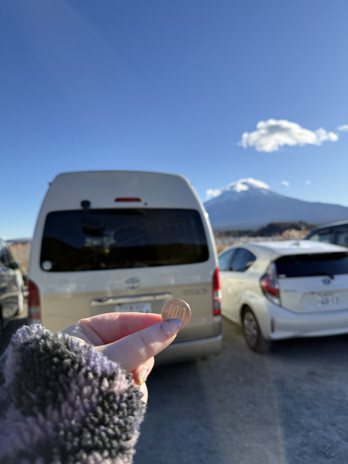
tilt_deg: +2.1
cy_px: 232
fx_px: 322
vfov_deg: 71.6
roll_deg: +2.8
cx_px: 174
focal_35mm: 24
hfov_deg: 56.8
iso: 100
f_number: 1.78
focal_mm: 6.76
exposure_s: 1/2907
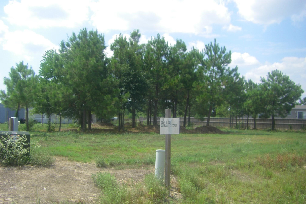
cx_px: 153
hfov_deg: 48.5
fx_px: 340
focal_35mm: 40
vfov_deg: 33.4
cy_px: 114
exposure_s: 1/125
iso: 64
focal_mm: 6.3
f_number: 7
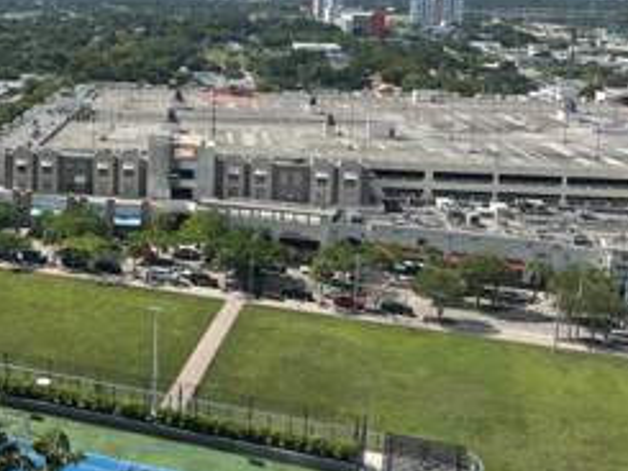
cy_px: 118
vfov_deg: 28.2
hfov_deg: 35.5
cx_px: 74
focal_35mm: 51
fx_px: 926
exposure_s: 1/6211
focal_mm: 5.7
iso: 50
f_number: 1.5
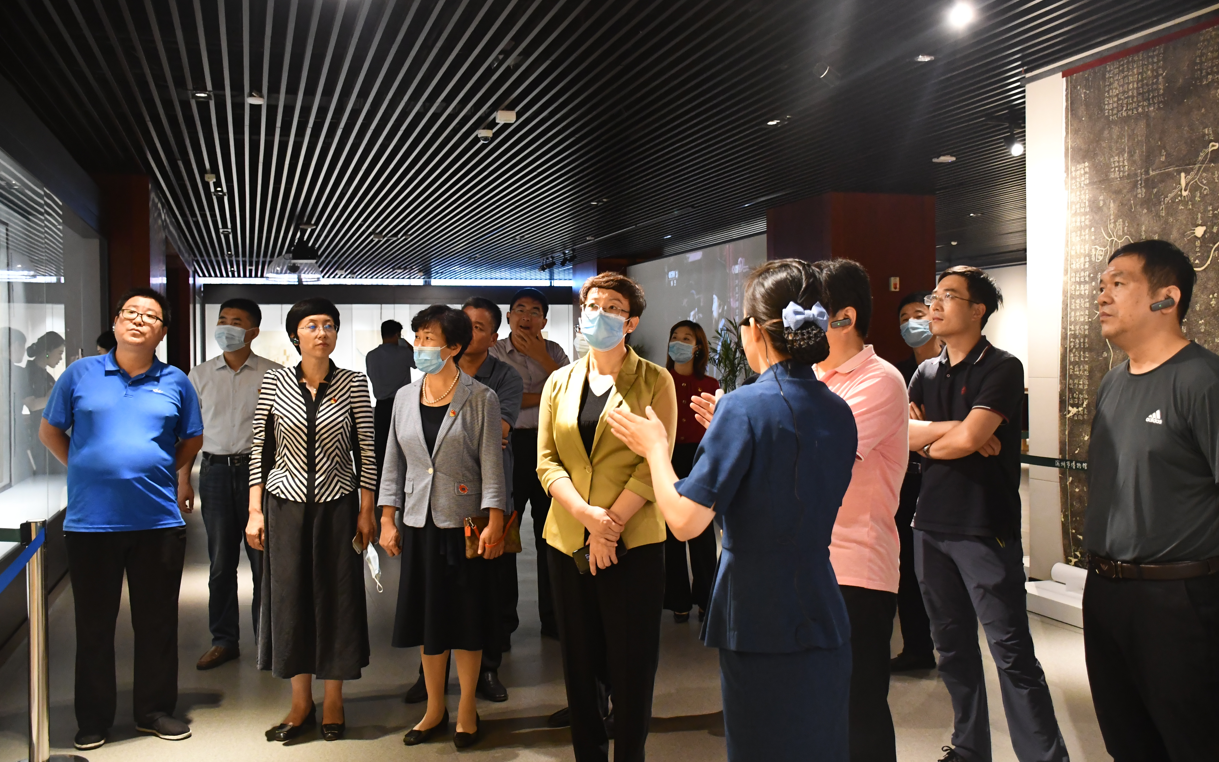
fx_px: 1163
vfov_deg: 36.3
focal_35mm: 35
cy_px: 364
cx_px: 610
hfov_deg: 55.3
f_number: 3.8
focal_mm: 23
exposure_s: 1/125
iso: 3200
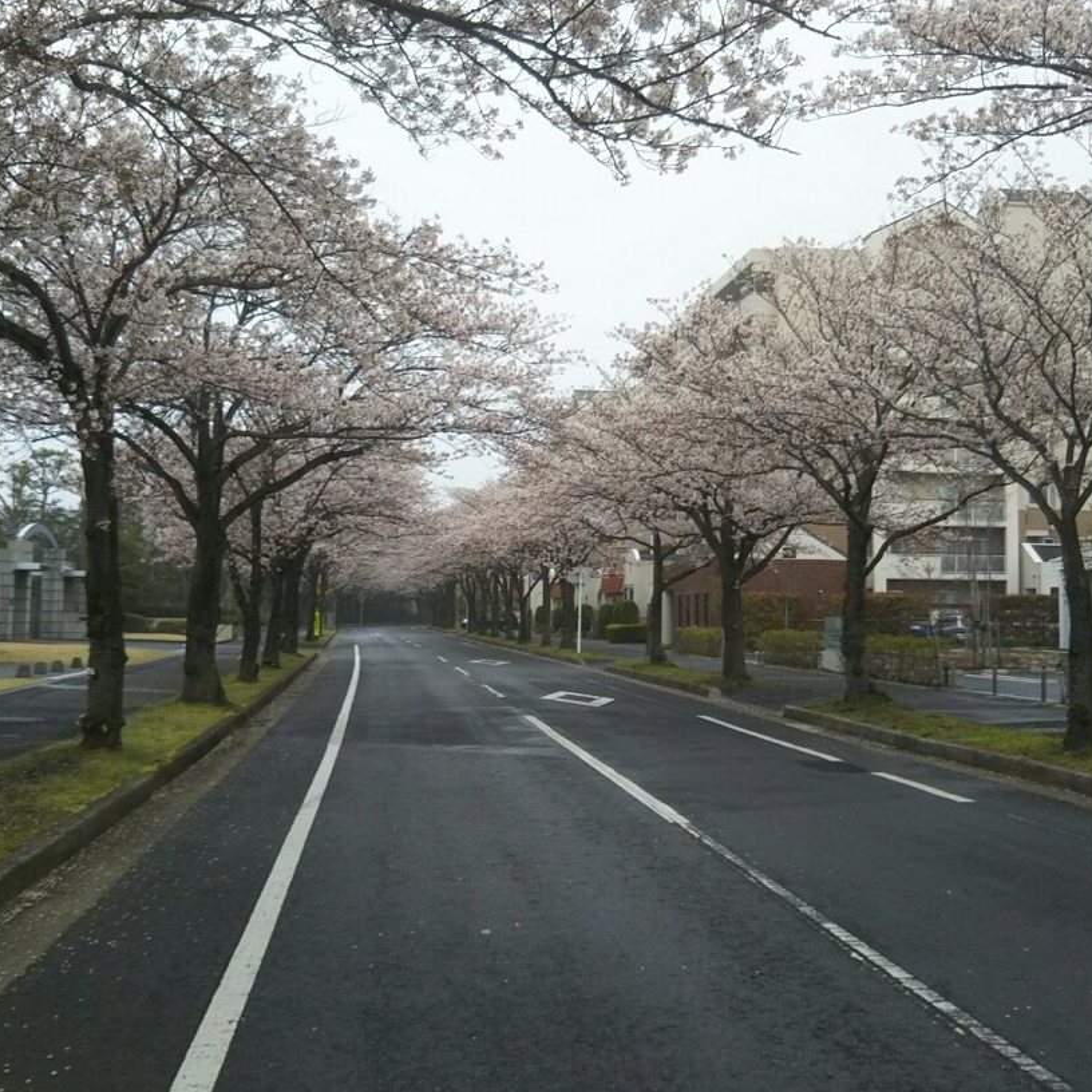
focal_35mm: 39
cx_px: 518
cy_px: 506
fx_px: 1392
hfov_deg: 42.8
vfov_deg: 42.8
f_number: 2.2
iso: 25
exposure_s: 1/158
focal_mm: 4
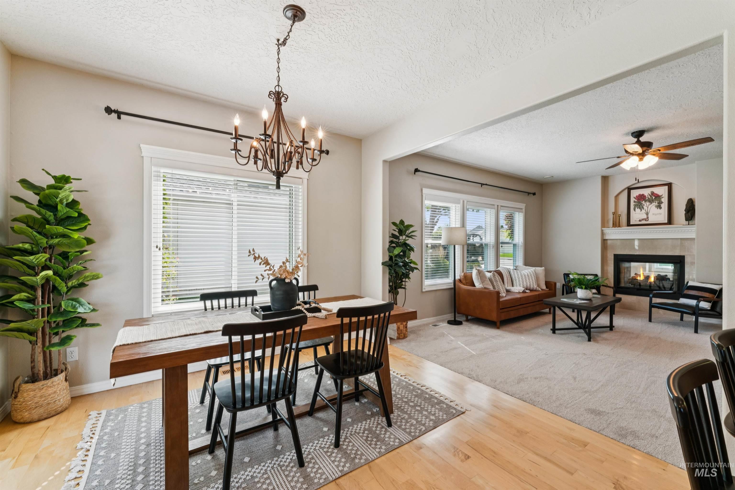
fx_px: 306
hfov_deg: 100.4
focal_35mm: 15
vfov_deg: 77.3
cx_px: 368
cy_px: 245
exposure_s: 1/15
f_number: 13
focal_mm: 15
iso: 400
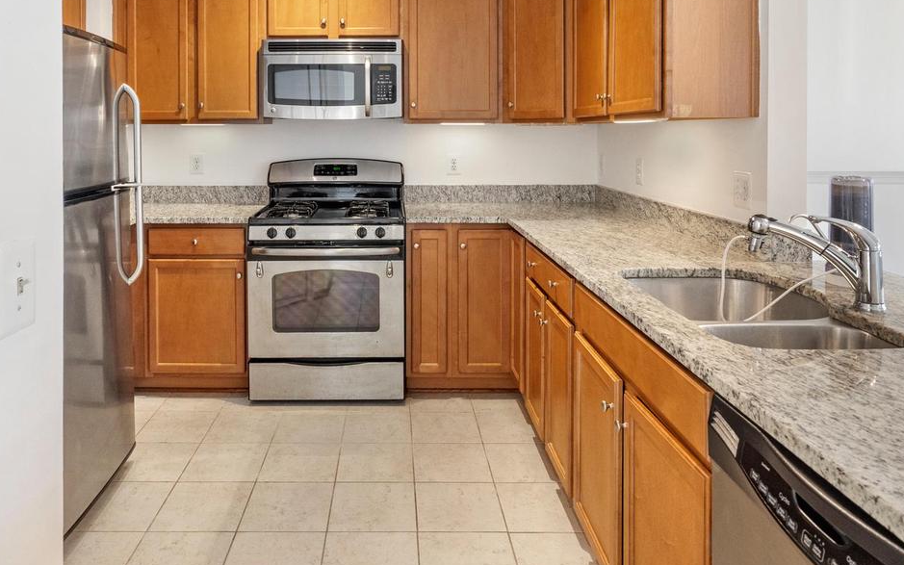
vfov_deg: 47.8
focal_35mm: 25
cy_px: 155
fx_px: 616
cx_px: 375
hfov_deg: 72.0
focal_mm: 16
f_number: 8
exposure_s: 1/13
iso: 1250
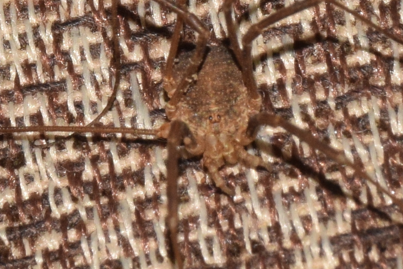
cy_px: 135
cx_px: 201
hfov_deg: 9.8
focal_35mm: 211
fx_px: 2362
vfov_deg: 6.5
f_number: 16
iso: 400
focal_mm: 140
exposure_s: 1/160
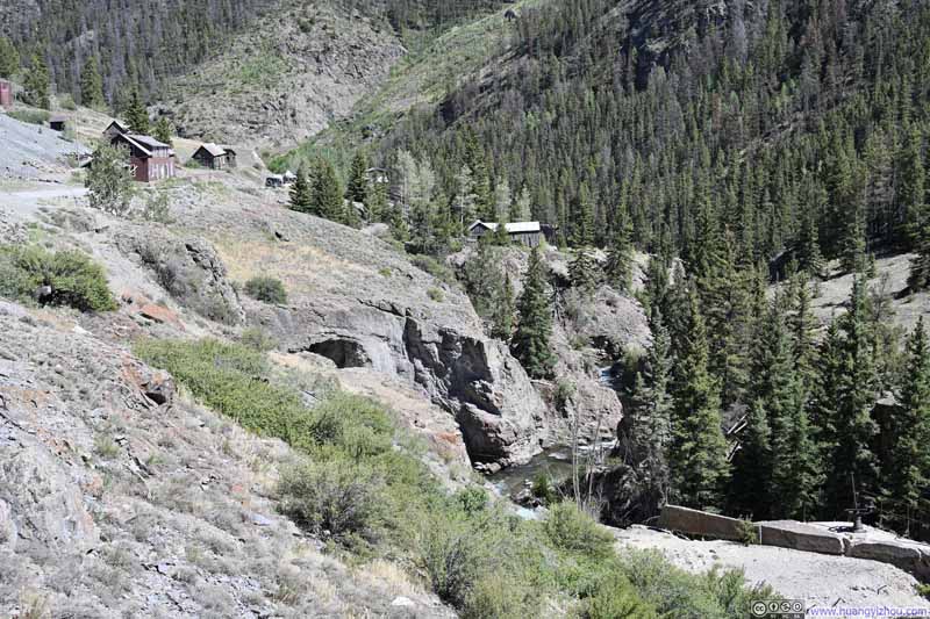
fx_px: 1033
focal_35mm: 40
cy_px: 310
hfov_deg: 48.5
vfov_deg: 33.4
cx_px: 465
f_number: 6.3
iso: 64
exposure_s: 1/320
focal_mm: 40
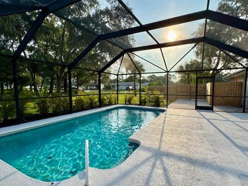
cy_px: 97
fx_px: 129
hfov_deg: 87.6
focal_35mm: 18
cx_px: 134
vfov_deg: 71.5
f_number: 2.2
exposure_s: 1/889
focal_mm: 2.22
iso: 40
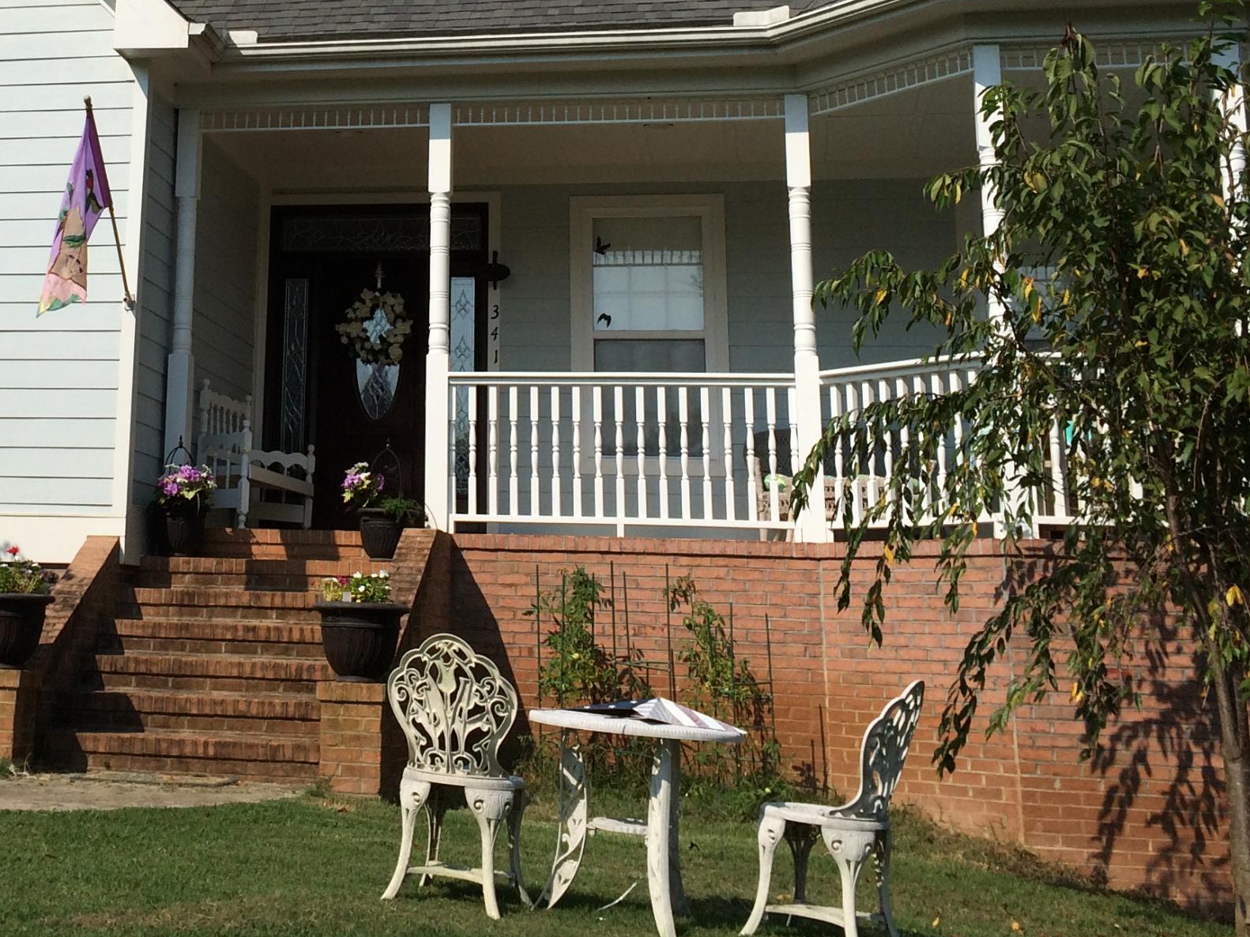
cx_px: 287
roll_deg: -0.3
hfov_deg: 34.1
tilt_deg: +15.8
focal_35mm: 55
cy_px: 111
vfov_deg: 25.8
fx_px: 1986
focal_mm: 4.15
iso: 32
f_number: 2.2
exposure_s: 1/5128
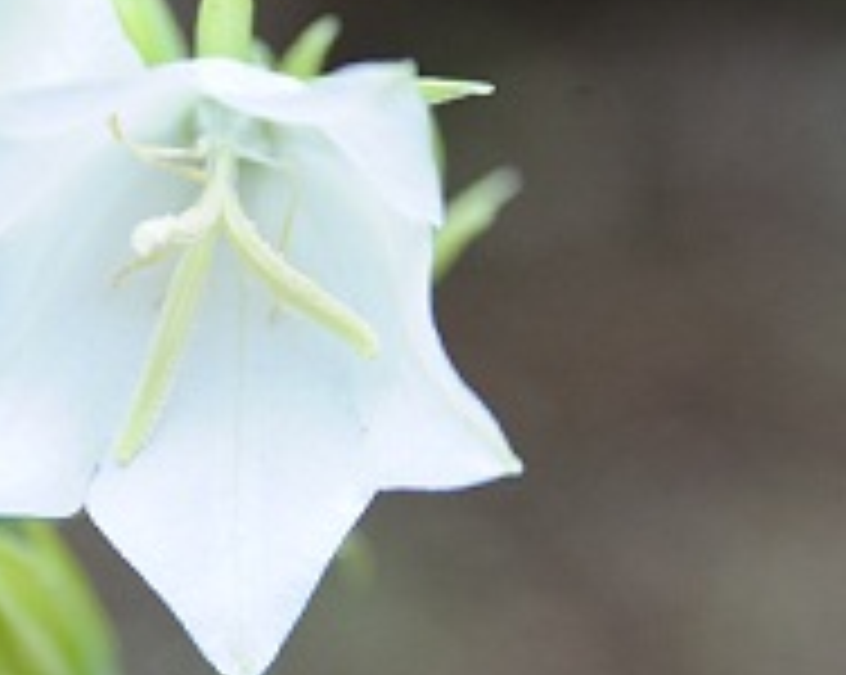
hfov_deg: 6.6
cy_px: 259
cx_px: 90
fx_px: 7329
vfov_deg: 5.3
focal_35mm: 293
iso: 800
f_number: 7.1
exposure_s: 1/200
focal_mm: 105
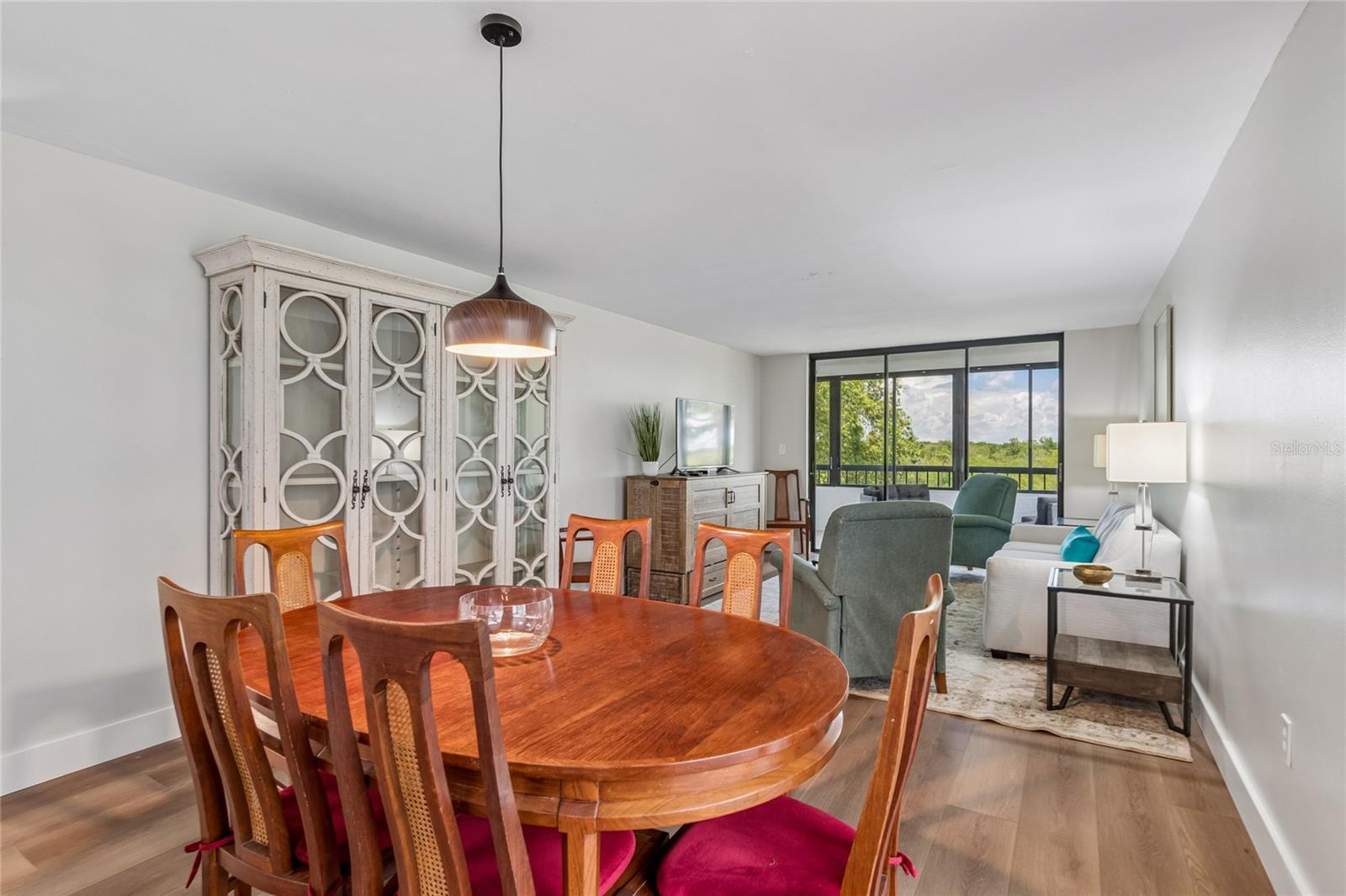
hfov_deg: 96.7
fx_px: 598
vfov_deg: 73.7
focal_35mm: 16
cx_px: 673
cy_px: 448
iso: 100
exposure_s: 1/2.5
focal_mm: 11
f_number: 7.1
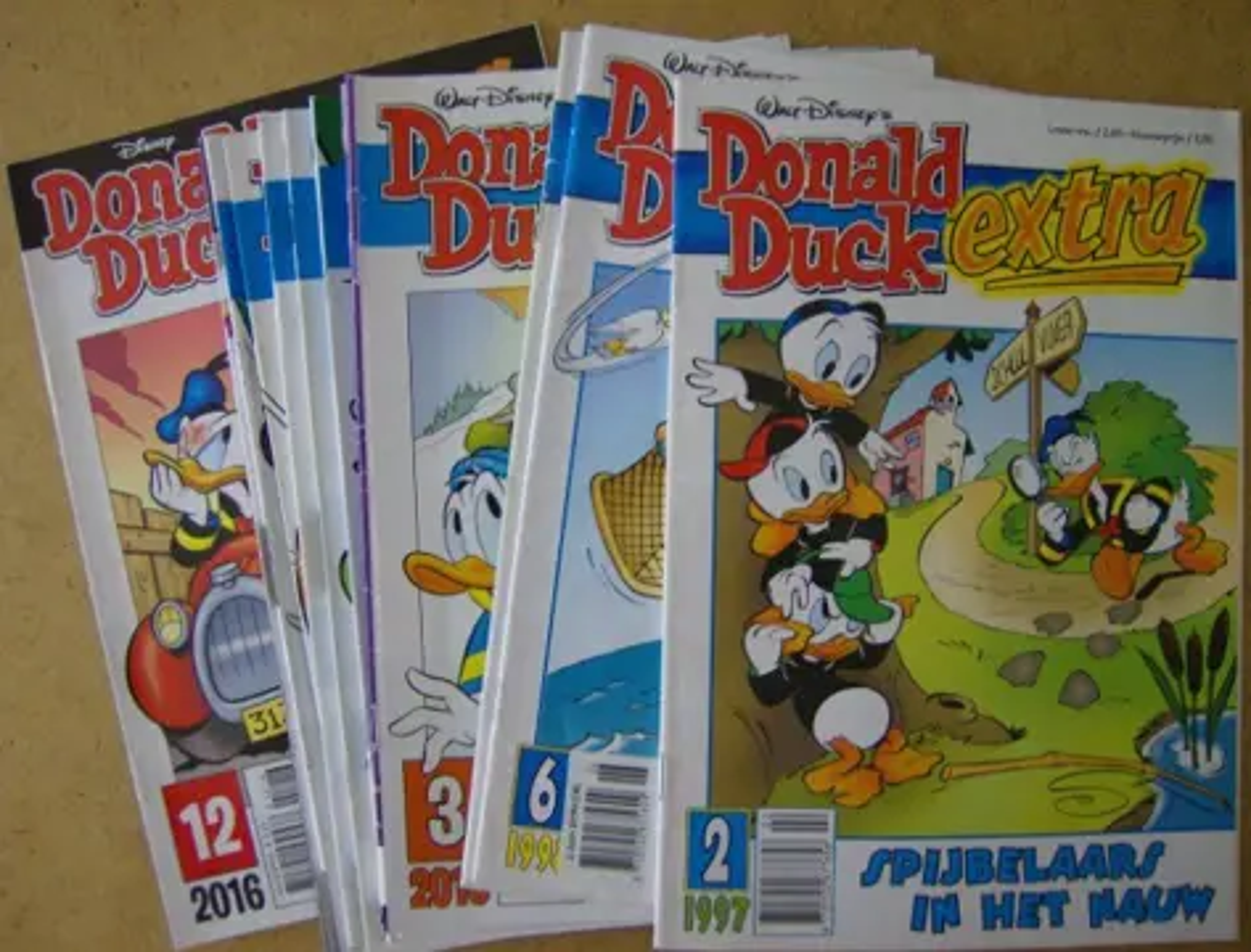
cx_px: 626
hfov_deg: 51.1
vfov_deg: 40.0
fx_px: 1308
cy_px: 476
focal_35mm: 36
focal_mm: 6
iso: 200
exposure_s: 1/63.8
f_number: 2.8
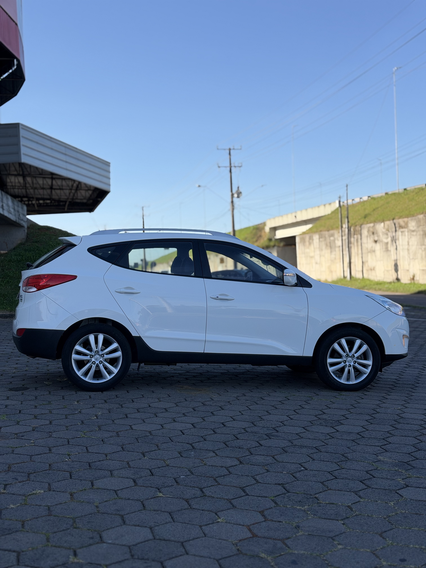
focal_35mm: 48
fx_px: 788
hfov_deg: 30.3
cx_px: 213
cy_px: 284
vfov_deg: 39.7
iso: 64
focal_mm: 6.76
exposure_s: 1/2865
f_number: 1.78
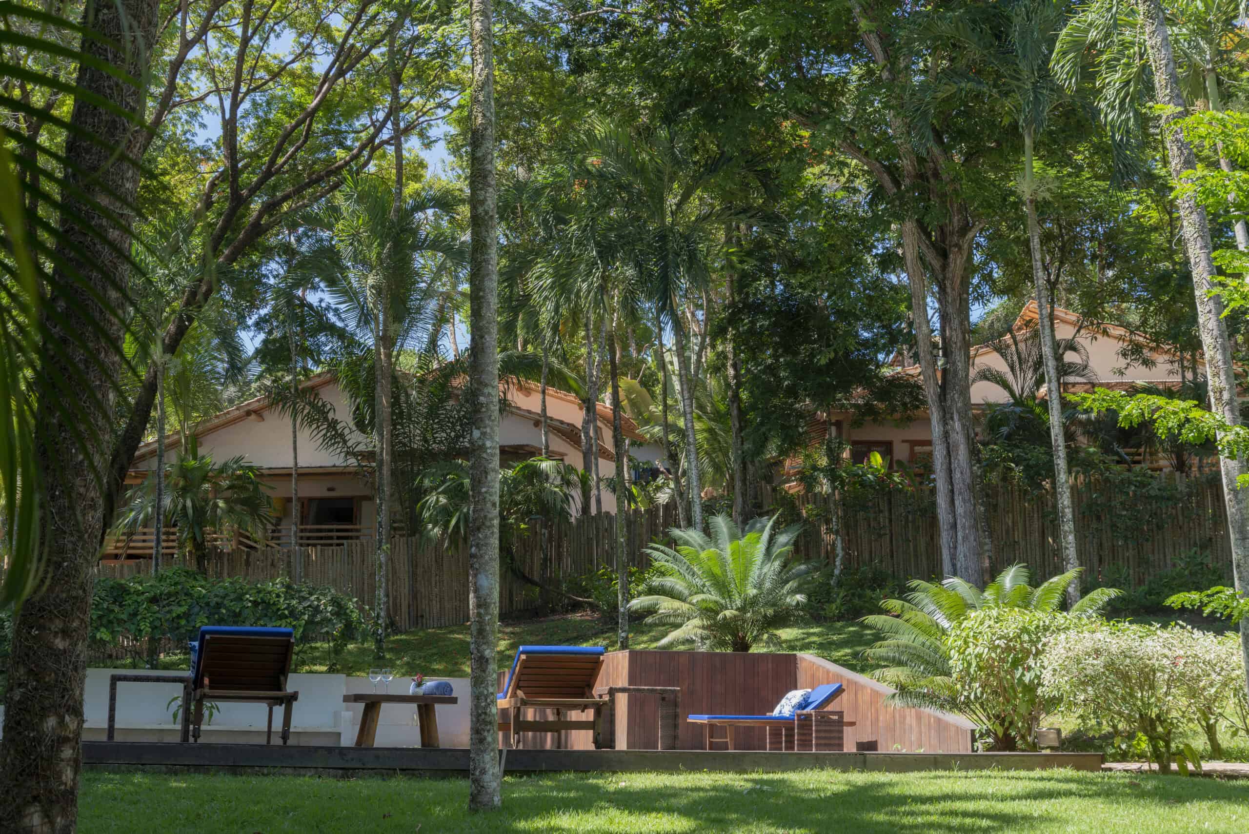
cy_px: 417
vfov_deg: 27.0
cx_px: 624
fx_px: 1735
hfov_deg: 39.6
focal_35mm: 50
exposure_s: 1/100
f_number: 9
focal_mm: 50
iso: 200
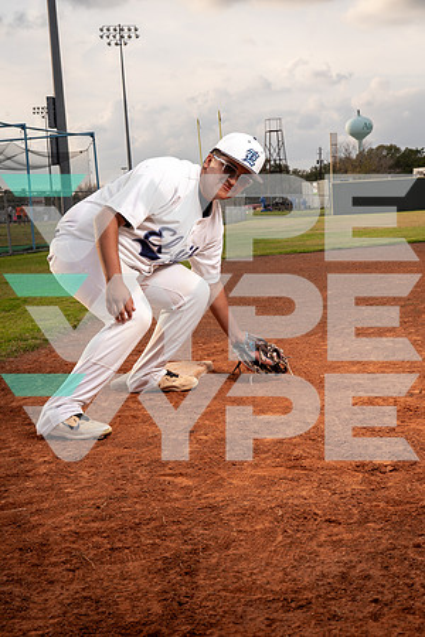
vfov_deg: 36.9
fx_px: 956
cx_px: 212
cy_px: 318
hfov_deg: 25.1
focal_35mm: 54
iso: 250
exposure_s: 1/250
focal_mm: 54
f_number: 11
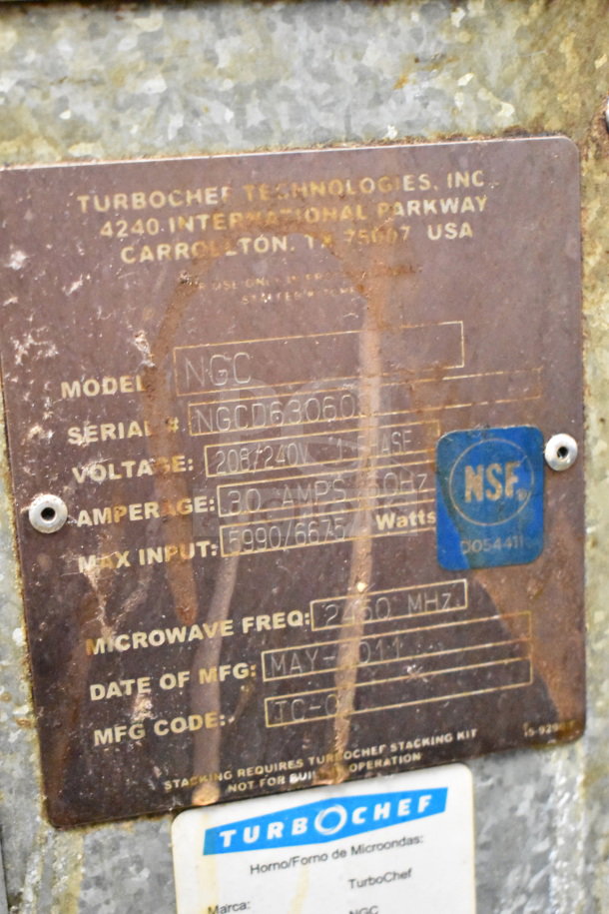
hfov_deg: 23.8
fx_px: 1446
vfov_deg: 35.1
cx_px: 304
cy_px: 457
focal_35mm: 57
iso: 20000
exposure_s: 1/60
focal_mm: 38
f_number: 4.8
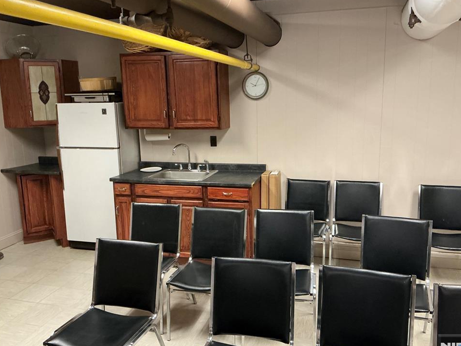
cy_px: 172
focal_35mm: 30
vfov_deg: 46.8
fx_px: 400
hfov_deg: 59.9
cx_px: 240
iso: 250
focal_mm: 3
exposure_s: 1/40
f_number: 1.8
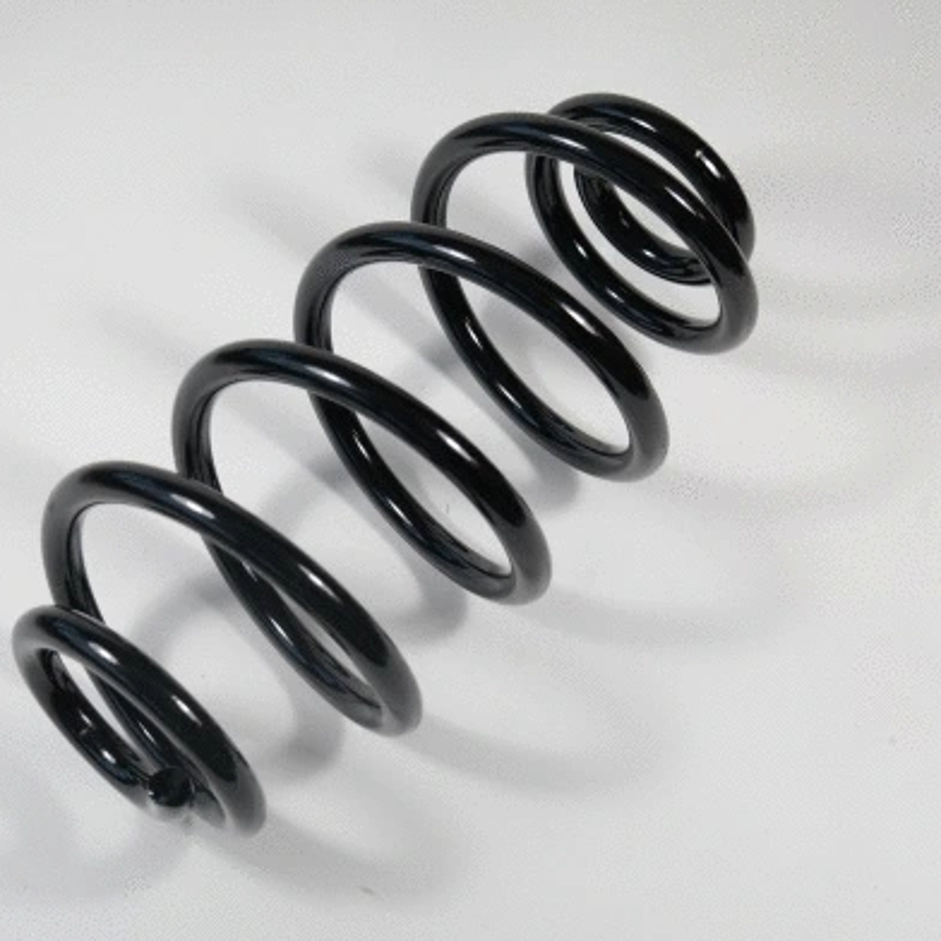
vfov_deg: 26.5
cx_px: 384
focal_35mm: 65
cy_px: 463
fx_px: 1999
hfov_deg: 26.4
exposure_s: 1/50
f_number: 4.5
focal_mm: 33
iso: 200
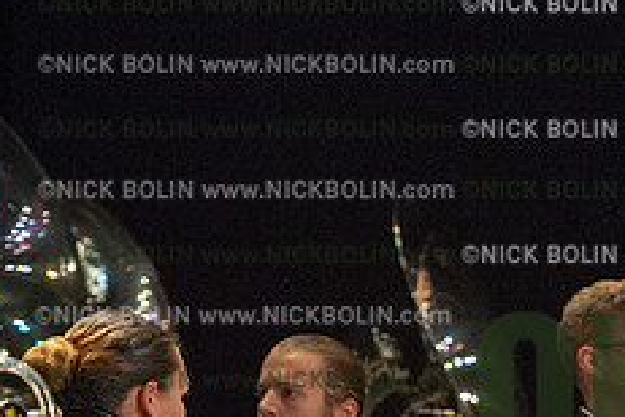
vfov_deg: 3.6
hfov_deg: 5.5
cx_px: 668
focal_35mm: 377
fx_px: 6545
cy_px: 441
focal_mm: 150
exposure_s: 1/2000
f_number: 2.8
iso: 8000
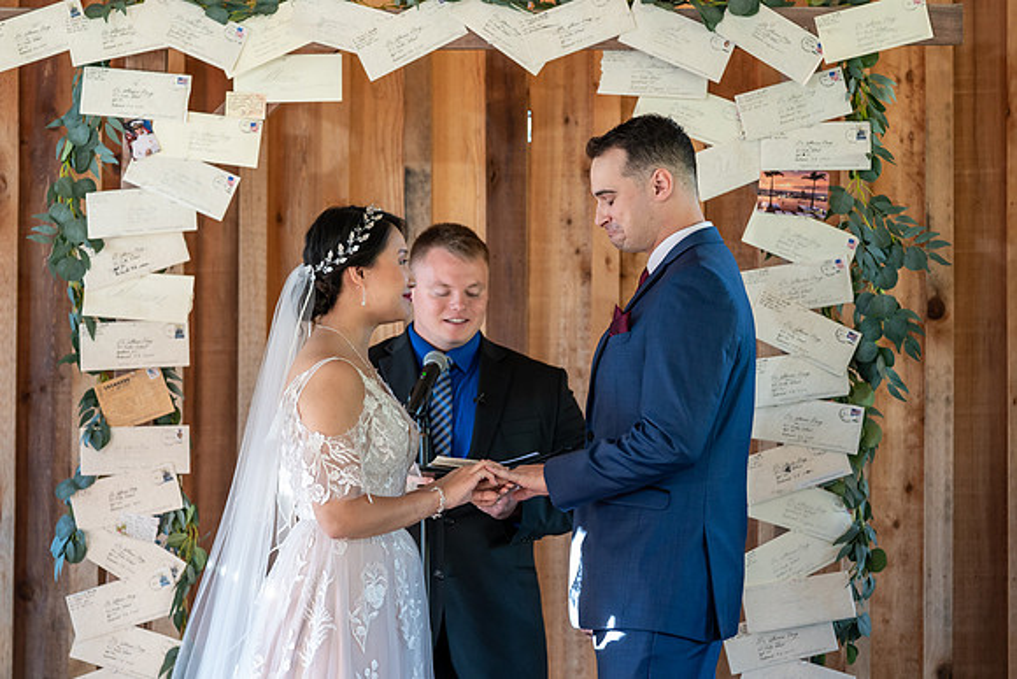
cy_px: 340
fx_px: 3517
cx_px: 508
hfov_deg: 16.5
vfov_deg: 11.0
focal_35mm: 124
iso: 2000
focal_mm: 120
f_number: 4
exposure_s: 1/200
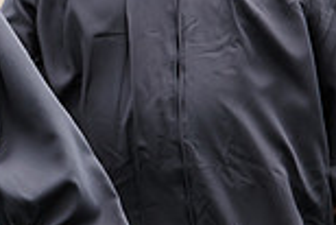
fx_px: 5465
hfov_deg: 3.5
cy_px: -1
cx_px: -199
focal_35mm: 585
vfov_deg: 2.4
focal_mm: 155
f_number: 5
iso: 400
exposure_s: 1/500
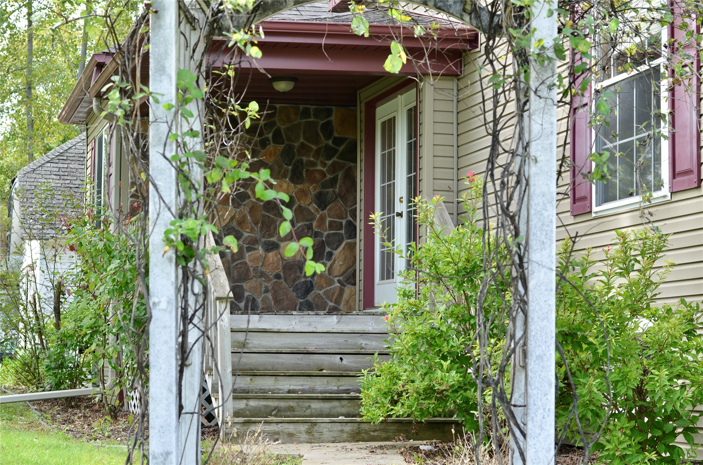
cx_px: 352
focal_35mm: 75
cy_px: 232
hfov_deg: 27.0
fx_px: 1461
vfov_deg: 18.1
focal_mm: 50
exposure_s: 1/125
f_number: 5.6
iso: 220
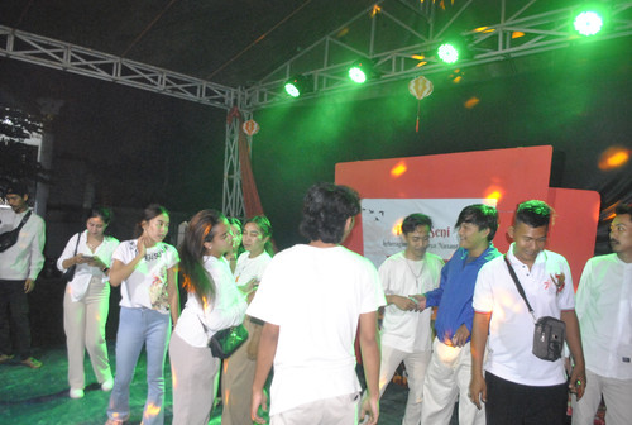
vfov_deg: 48.2
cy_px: 212
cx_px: 316
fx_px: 475
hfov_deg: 67.3
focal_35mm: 27
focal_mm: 18
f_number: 4
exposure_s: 1/25
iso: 1600
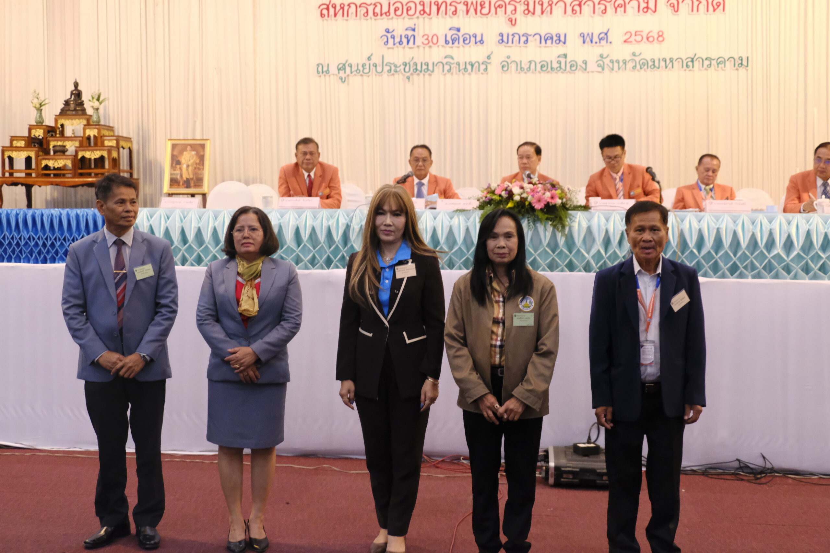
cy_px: 276
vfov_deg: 31.9
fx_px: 968
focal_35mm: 42
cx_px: 415
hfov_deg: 46.4
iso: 6400
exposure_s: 1/110
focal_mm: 27.9
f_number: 4.2
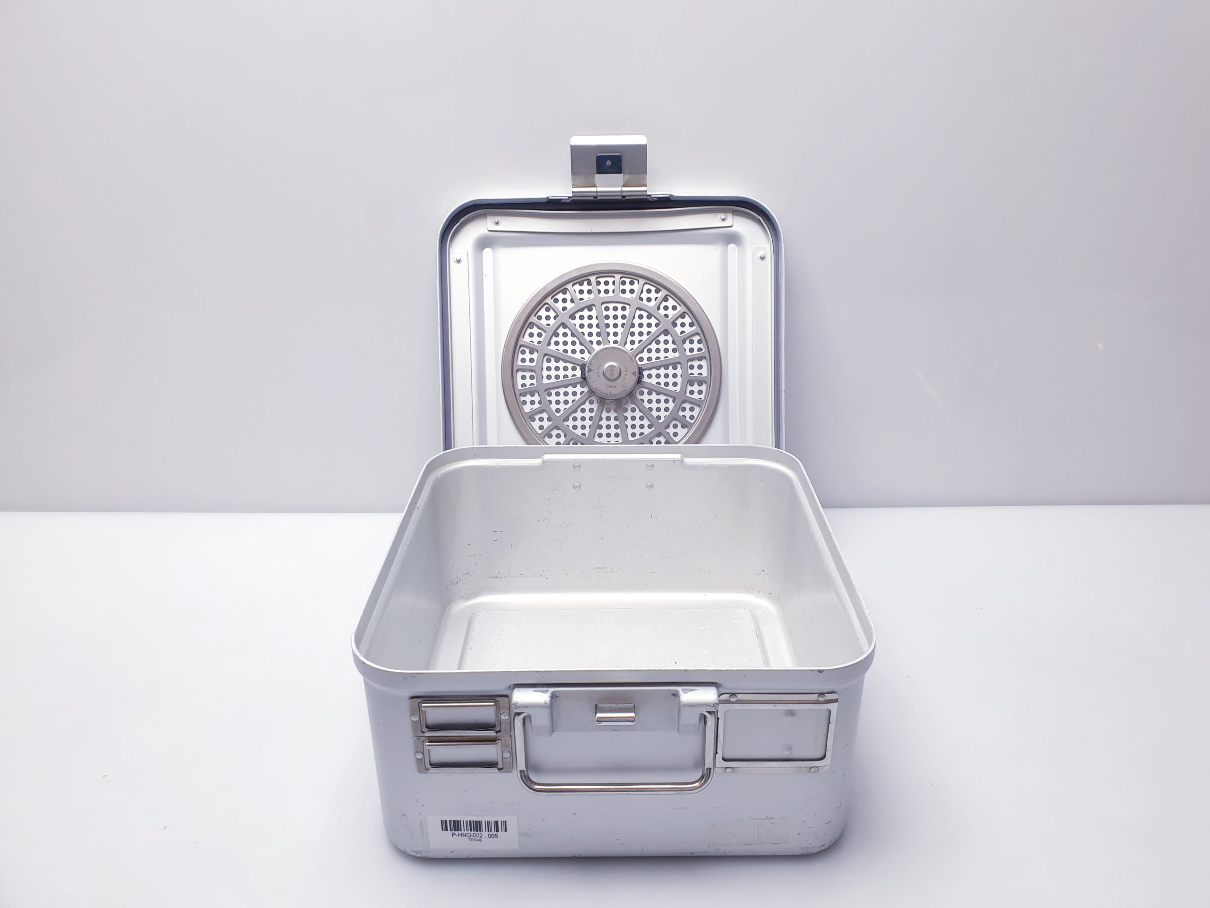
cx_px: 605
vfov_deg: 53.1
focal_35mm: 26
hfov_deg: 67.3
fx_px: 909
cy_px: 454
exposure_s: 1/50
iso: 64
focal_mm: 4.3
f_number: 2.4
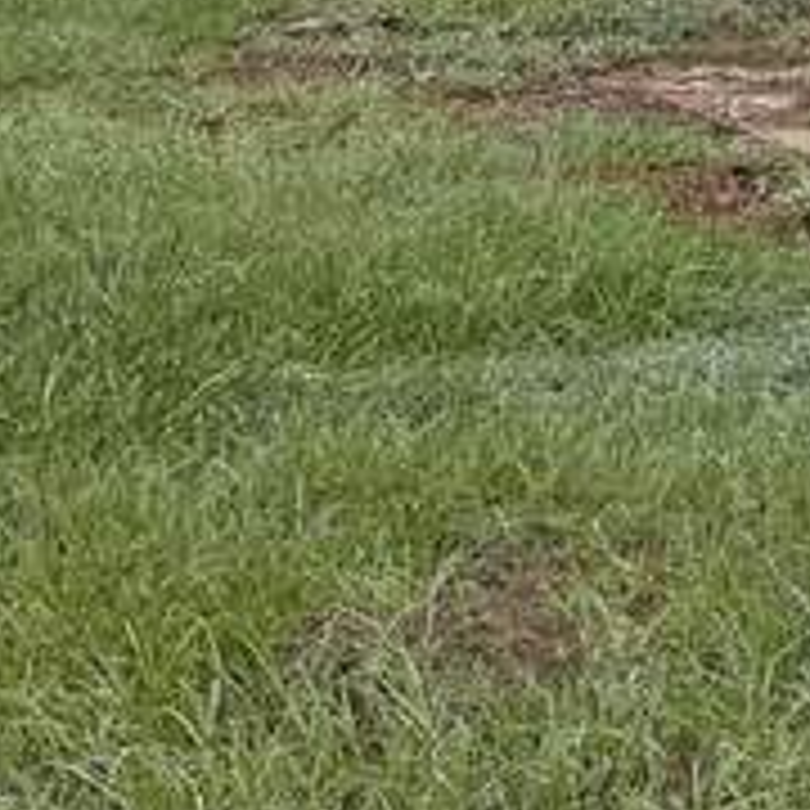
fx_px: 3998
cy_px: -900
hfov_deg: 10.8
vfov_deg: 10.5
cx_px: 1458
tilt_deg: -0.3
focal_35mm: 151
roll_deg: +0.4
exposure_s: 1/318
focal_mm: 6.76
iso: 80
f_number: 1.78
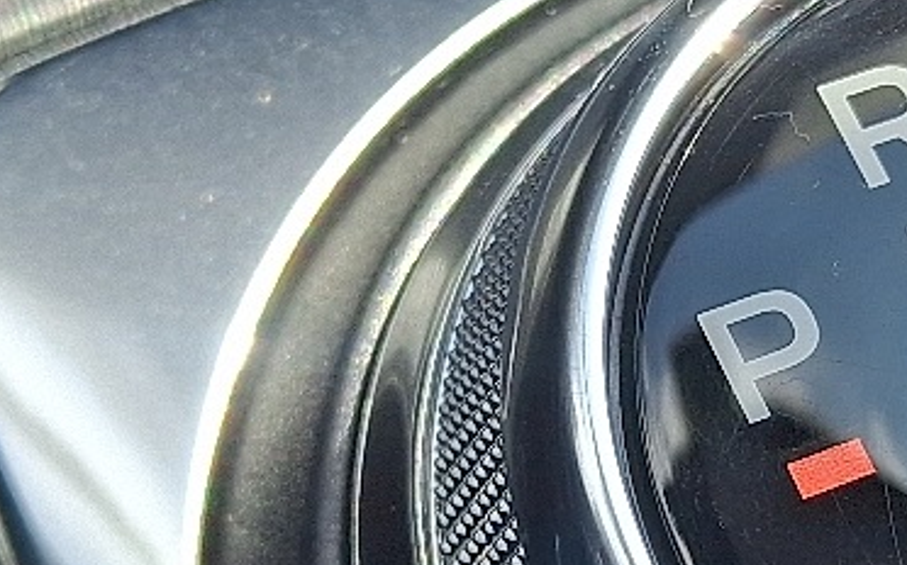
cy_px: 480
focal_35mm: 114
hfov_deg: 17.5
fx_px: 2816
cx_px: 1075
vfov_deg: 11.4
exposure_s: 1/357
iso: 25
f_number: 1.8
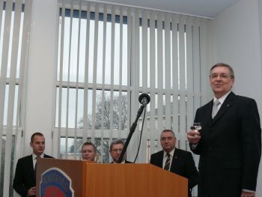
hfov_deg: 42.0
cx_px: 121
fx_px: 341
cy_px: 123
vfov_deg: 32.1
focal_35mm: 45
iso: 100
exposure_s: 1/125
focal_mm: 7.4
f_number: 4
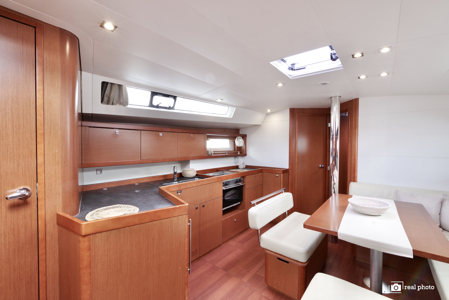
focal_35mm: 15
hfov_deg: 100.4
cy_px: 150
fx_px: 187
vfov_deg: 77.4
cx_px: 224
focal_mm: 15
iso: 800
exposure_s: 1/10
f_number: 11
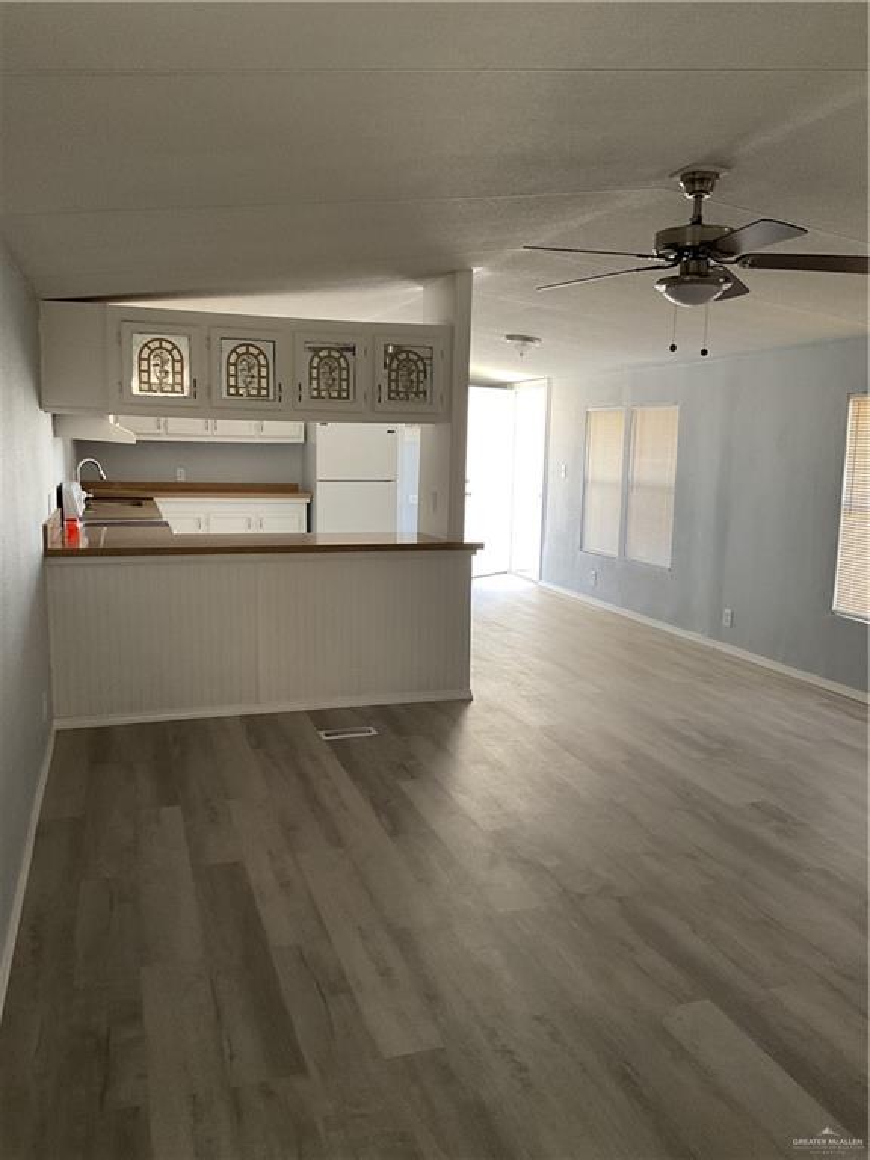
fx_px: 972
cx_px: 435
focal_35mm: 29
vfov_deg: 61.7
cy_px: 580
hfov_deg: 48.2
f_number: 1.8
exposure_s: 1/50
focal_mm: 3
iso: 160
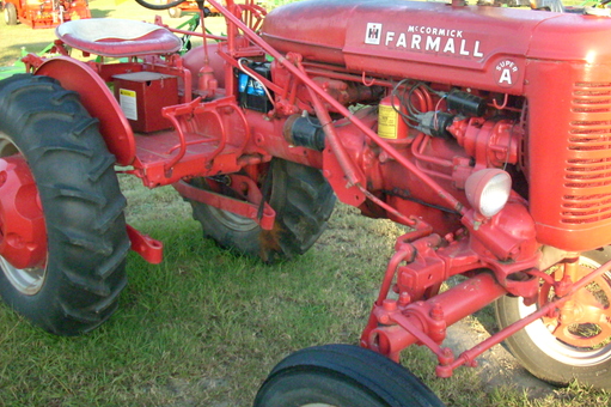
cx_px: 318
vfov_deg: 32.5
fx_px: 695
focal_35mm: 41
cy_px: 168
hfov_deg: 47.4
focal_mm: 6.2
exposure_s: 1/125
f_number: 2.8
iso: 518
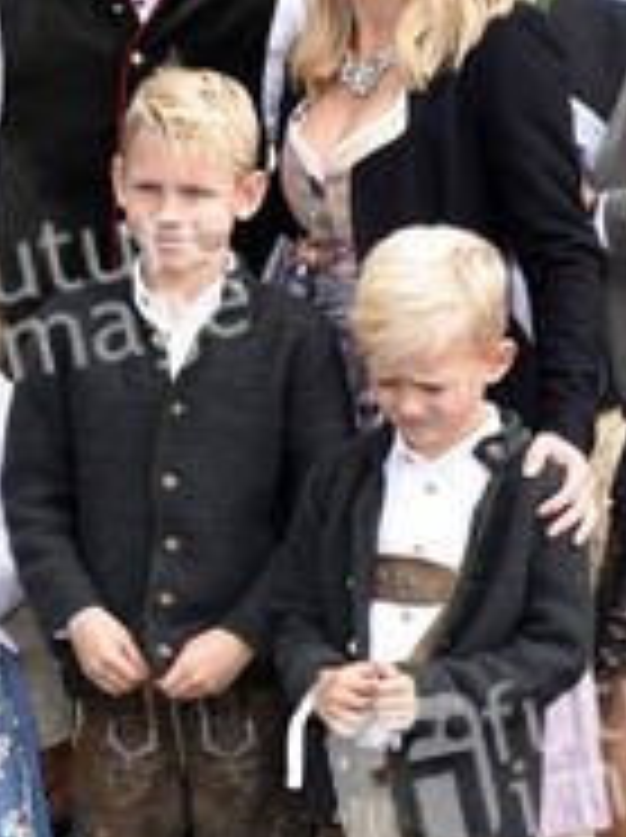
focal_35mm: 149
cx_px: 149
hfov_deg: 9.9
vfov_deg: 13.3
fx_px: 3601
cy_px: 536
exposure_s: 1/160
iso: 320
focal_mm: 48
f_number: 8
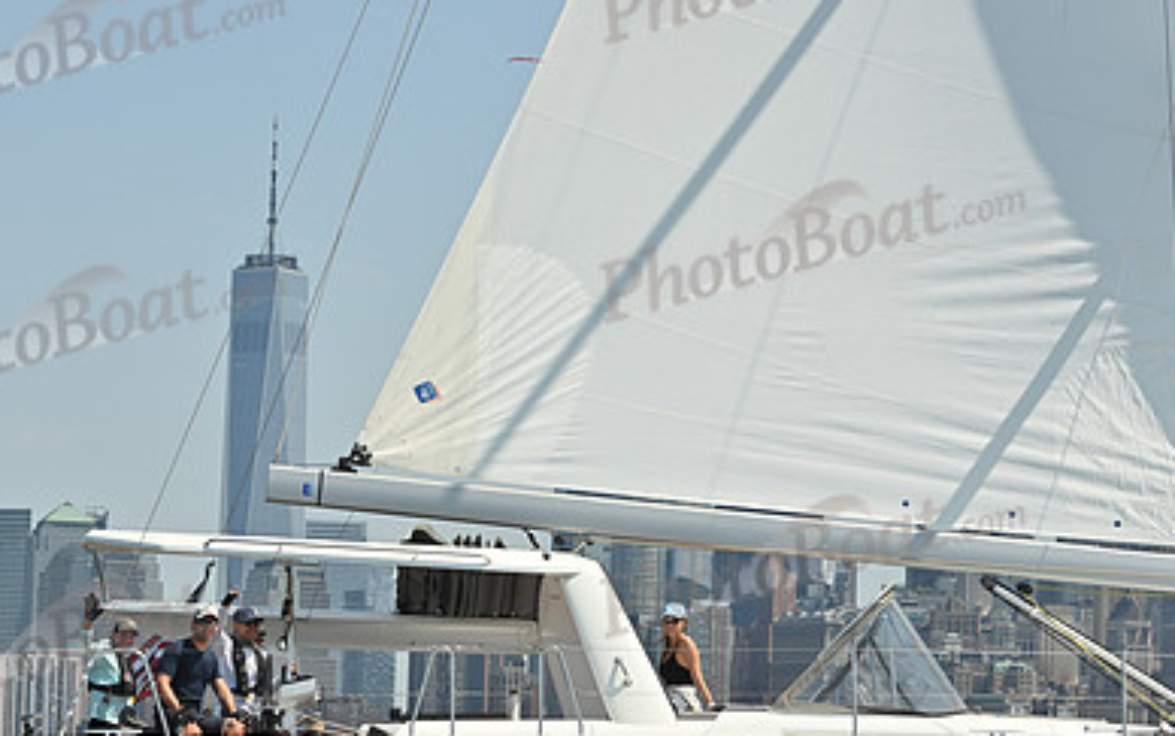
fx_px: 4197
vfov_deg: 10.0
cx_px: 445
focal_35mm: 131
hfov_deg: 15.9
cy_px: 444
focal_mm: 86
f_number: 8
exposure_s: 1/1250
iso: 320
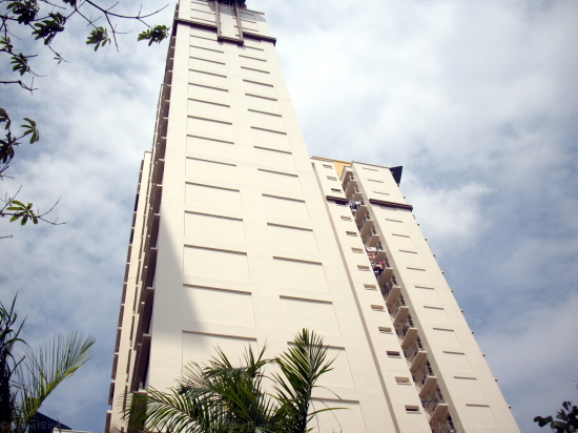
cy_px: 216
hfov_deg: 50.2
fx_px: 618
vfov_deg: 38.6
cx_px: 289
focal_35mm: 37
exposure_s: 1/640
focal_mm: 6.2
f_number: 5.6
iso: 80
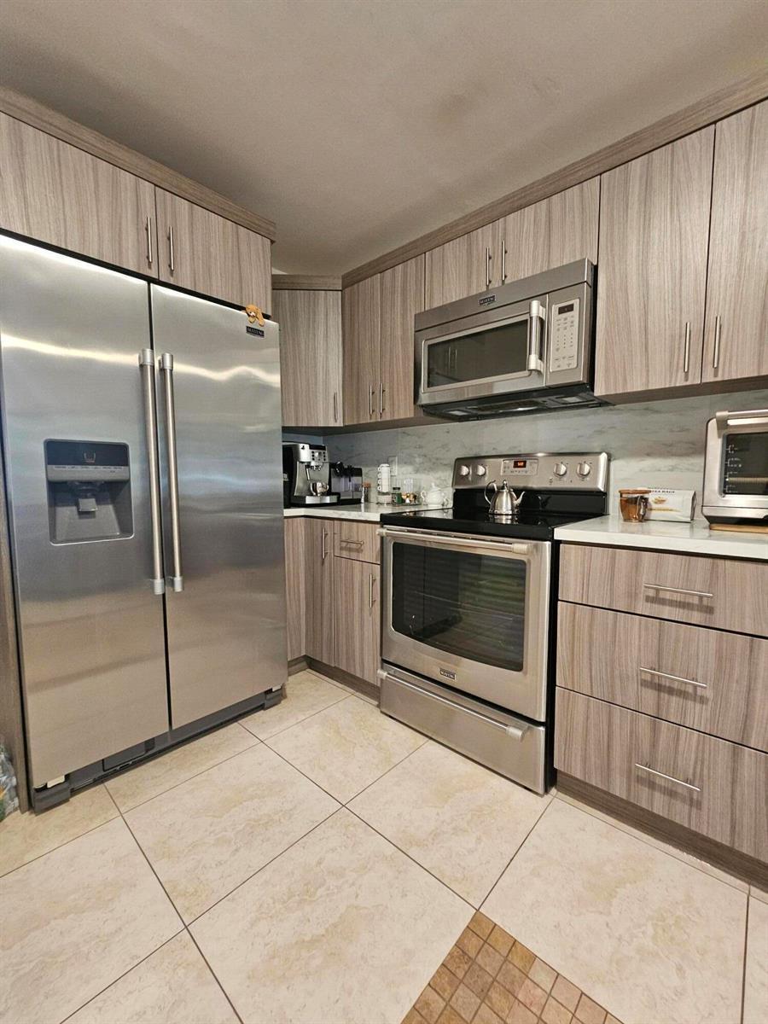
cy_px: 512
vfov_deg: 106.2
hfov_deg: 89.9
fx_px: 385
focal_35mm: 13
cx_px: 384
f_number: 2.2
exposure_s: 1/30
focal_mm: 2.2
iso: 400
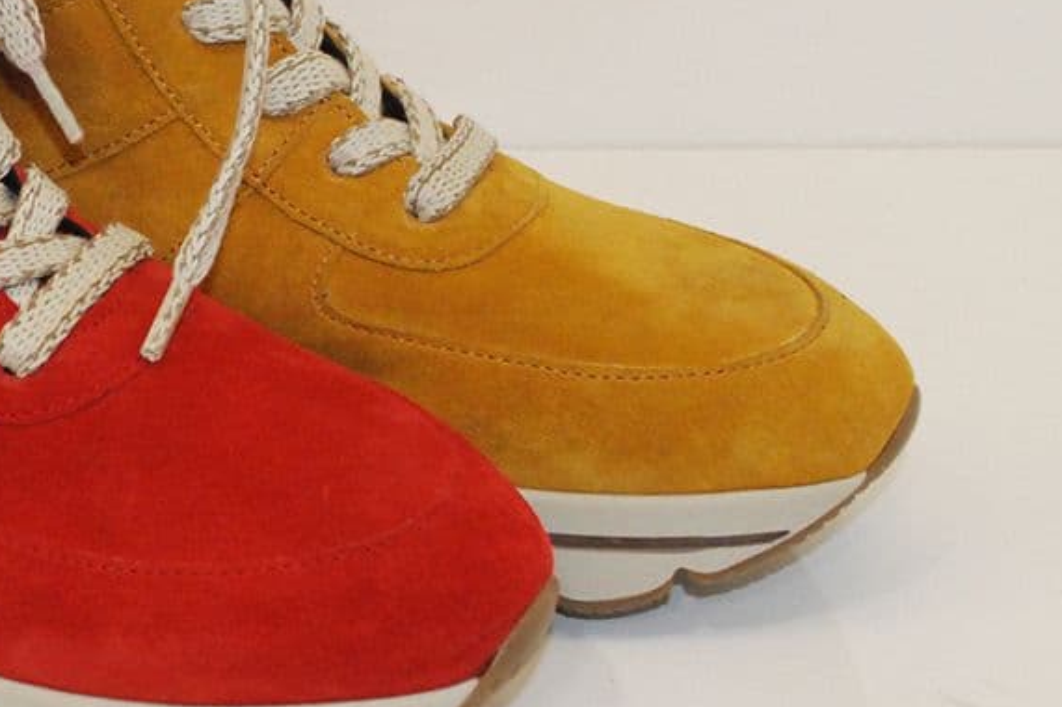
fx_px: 2418
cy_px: 247
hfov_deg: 24.1
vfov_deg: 16.6
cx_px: 108
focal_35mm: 82
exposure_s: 1/200
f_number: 10
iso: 1600
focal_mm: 26
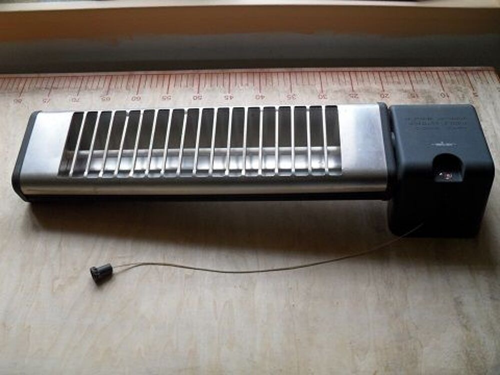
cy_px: 188
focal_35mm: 35
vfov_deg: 40.7
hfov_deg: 52.6
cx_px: 250
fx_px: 506
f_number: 2.8
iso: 100
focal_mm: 6.2
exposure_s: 1/60
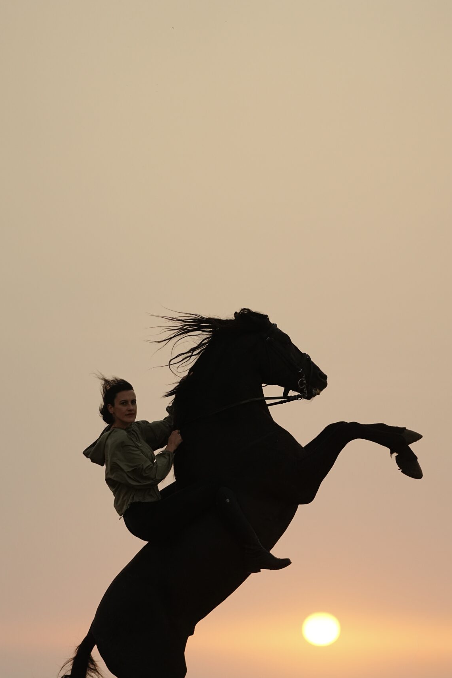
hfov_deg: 7.5
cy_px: 488
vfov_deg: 11.2
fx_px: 3446
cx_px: 204
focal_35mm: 183
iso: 640
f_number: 2.8
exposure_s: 1/1250
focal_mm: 122
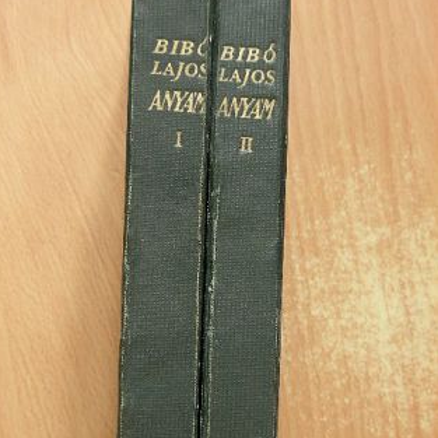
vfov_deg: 17.2
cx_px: 202
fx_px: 1446
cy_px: 265
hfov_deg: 17.2
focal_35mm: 101
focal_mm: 13.2
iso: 100
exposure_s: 1/15.6
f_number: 3.5
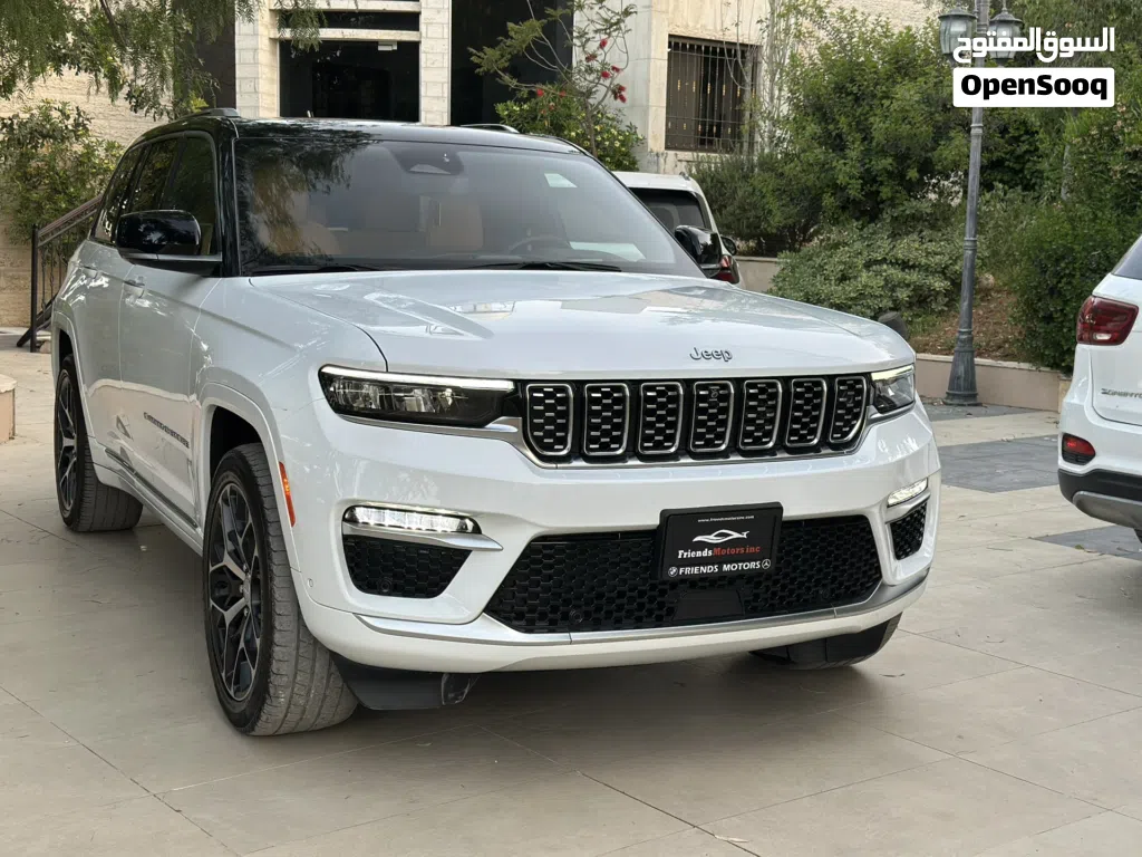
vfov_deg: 30.3
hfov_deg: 39.7
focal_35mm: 48
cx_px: 571
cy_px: 428
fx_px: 1584
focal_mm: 6.86
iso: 100
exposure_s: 1/244
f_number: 1.78
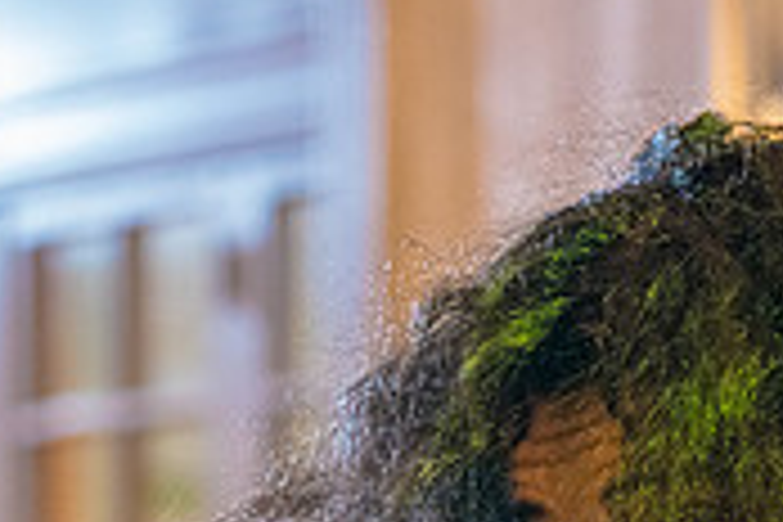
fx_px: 5067
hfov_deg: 8.8
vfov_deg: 5.8
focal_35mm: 233
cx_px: 50
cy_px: 844
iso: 10000
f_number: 2.8
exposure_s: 1/30
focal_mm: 70
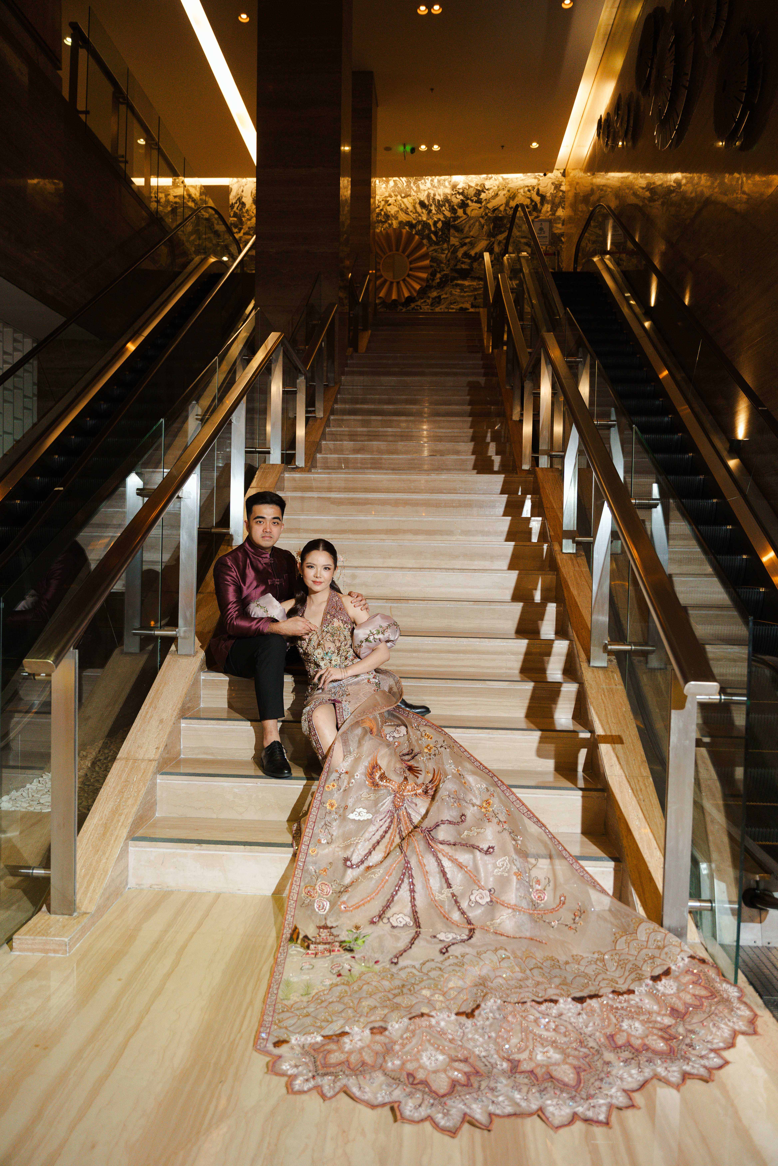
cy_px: 583
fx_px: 778
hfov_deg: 53.1
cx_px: 389
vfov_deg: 73.7
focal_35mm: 24
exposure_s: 1/160
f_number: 2.8
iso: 1250
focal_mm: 24
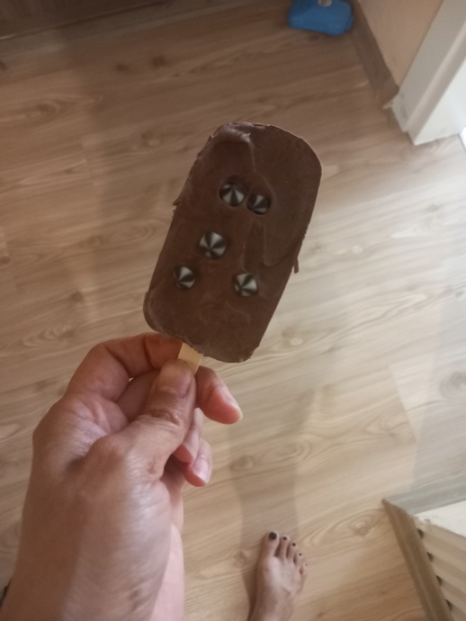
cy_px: 310
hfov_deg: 51.4
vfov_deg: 65.3
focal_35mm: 27
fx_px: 484
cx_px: 233
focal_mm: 4
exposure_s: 1/25
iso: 500
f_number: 1.8
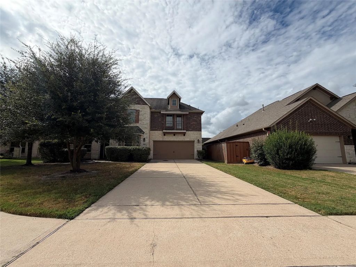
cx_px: 178
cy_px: 134
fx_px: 144
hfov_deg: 102.1
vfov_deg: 85.7
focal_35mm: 14
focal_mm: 2.22
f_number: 2.2
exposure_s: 1/1572
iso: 20
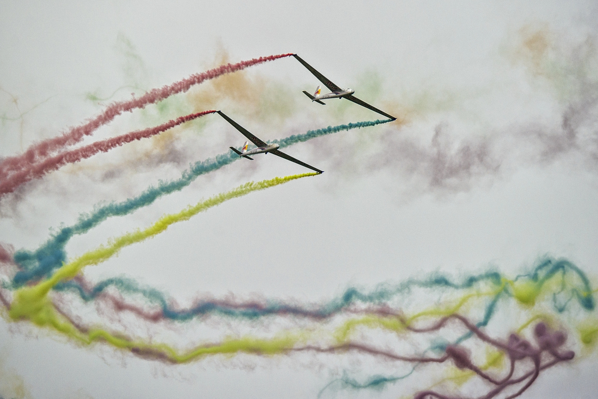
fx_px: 4984
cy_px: 200
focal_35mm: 300
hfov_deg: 6.9
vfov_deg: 4.6
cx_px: 299
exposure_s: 1/2500
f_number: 5
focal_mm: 300
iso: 320
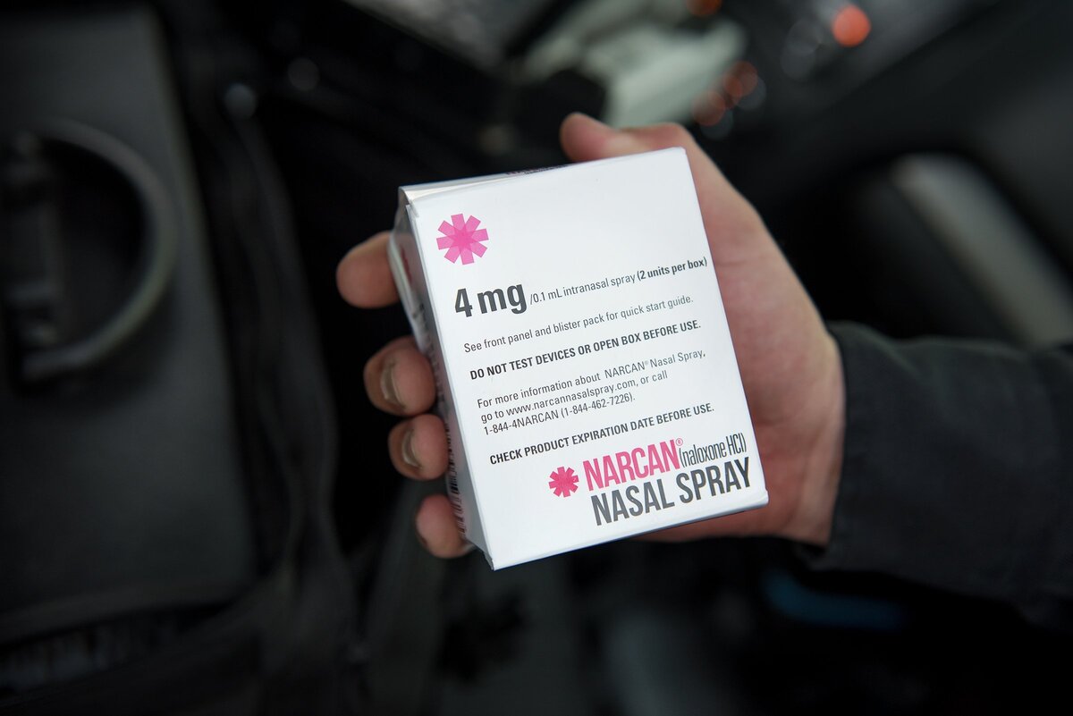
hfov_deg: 48.4
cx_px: 536
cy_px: 358
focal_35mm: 40
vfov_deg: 33.4
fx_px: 1193
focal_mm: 40
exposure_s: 1/100
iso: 320
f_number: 3.2
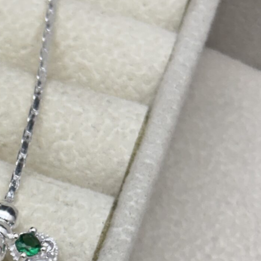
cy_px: 279
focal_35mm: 168
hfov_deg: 10.2
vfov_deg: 10.3
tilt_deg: -60.5
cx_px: -89
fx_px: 1433
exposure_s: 1/100
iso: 40
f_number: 1.6
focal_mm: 5.96
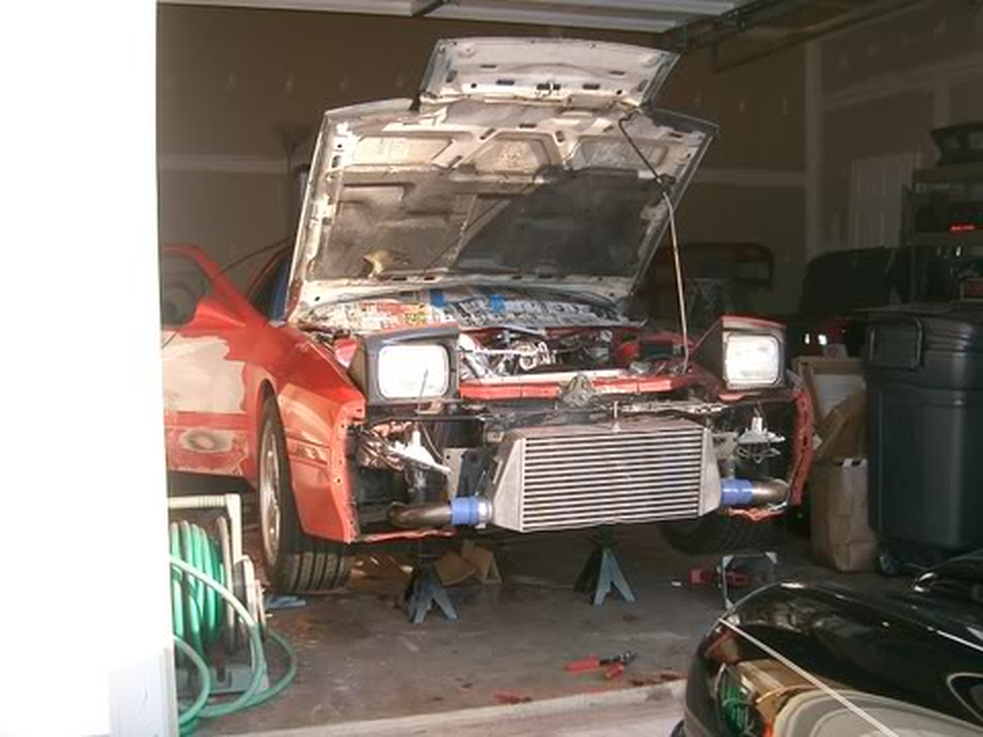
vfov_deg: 36.8
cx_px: 492
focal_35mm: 39
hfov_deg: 47.9
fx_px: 1107
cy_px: 368
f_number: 2.8
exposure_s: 1/320
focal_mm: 8
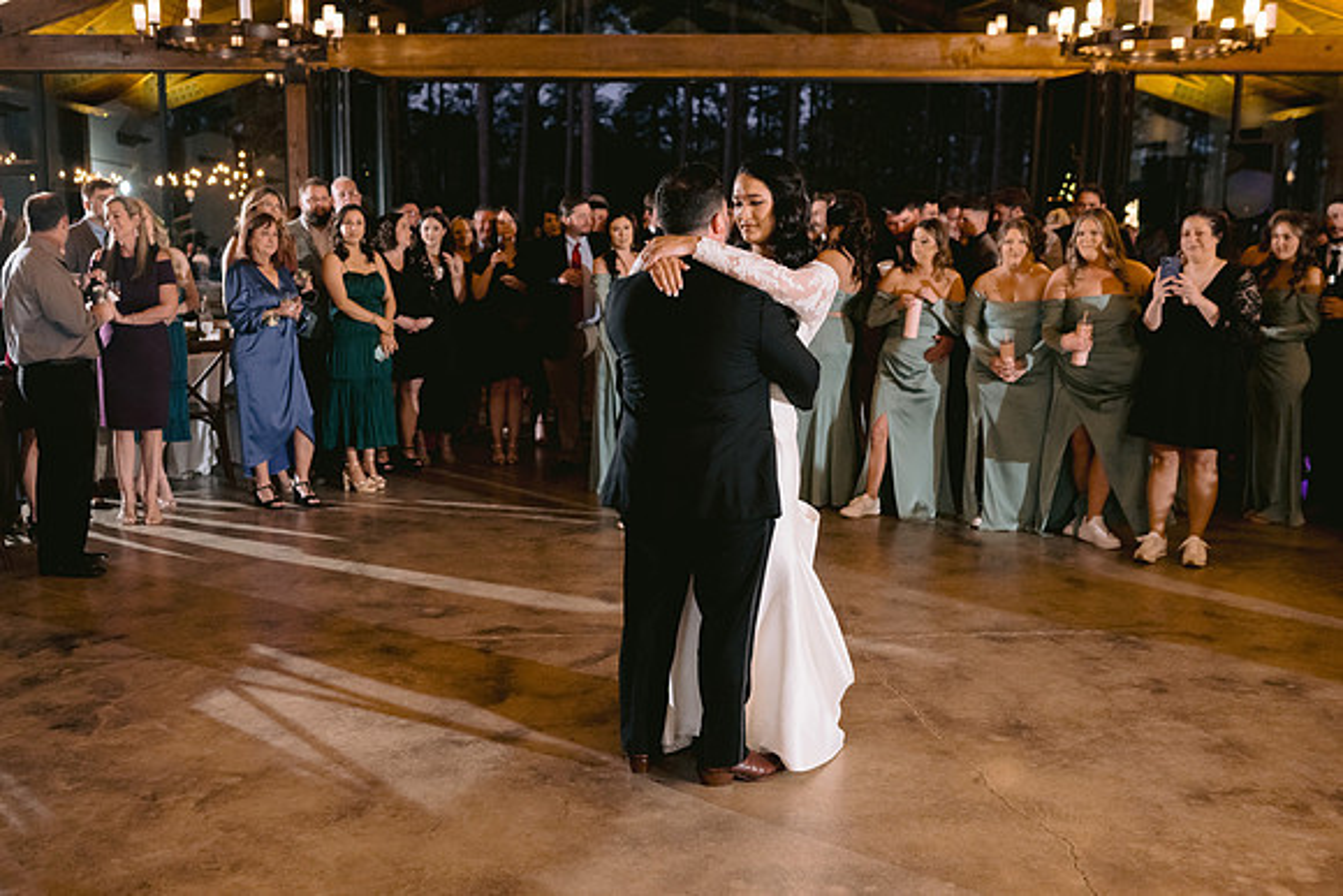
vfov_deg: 34.4
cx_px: 599
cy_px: 484
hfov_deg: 49.7
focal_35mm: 39
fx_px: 1447
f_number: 3.2
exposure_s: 1/125
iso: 1600
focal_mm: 35
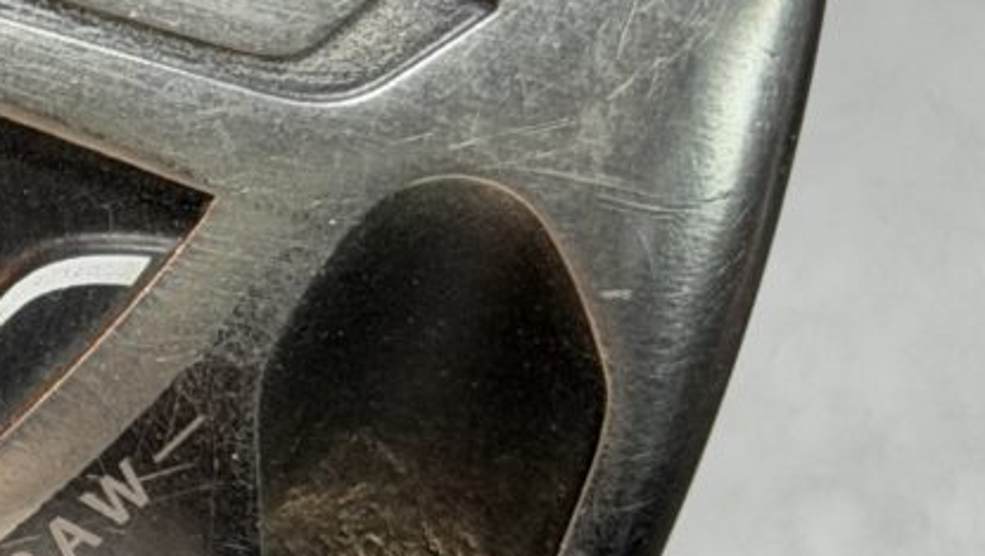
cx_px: -280
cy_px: -207
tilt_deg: -71.9
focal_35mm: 258
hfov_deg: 8.2
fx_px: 6742
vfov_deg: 4.7
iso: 125
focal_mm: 6.76
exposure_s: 1/50
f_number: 1.78
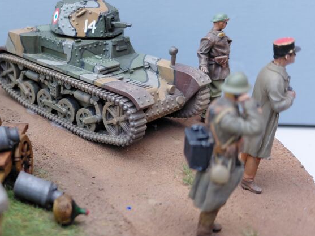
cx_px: 38
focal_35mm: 46
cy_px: 117
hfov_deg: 38.7
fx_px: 418
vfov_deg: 31.5
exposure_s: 1/103
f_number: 1.8
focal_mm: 4.69
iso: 50
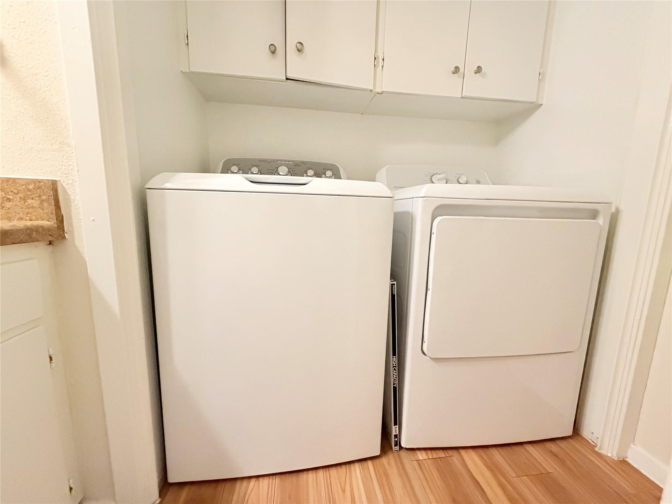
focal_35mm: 14
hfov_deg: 102.1
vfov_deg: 85.7
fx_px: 272
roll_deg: -1.5
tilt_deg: -8.3
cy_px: 252
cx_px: 336
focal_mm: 2.22
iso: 640
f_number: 2.2
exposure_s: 1/60
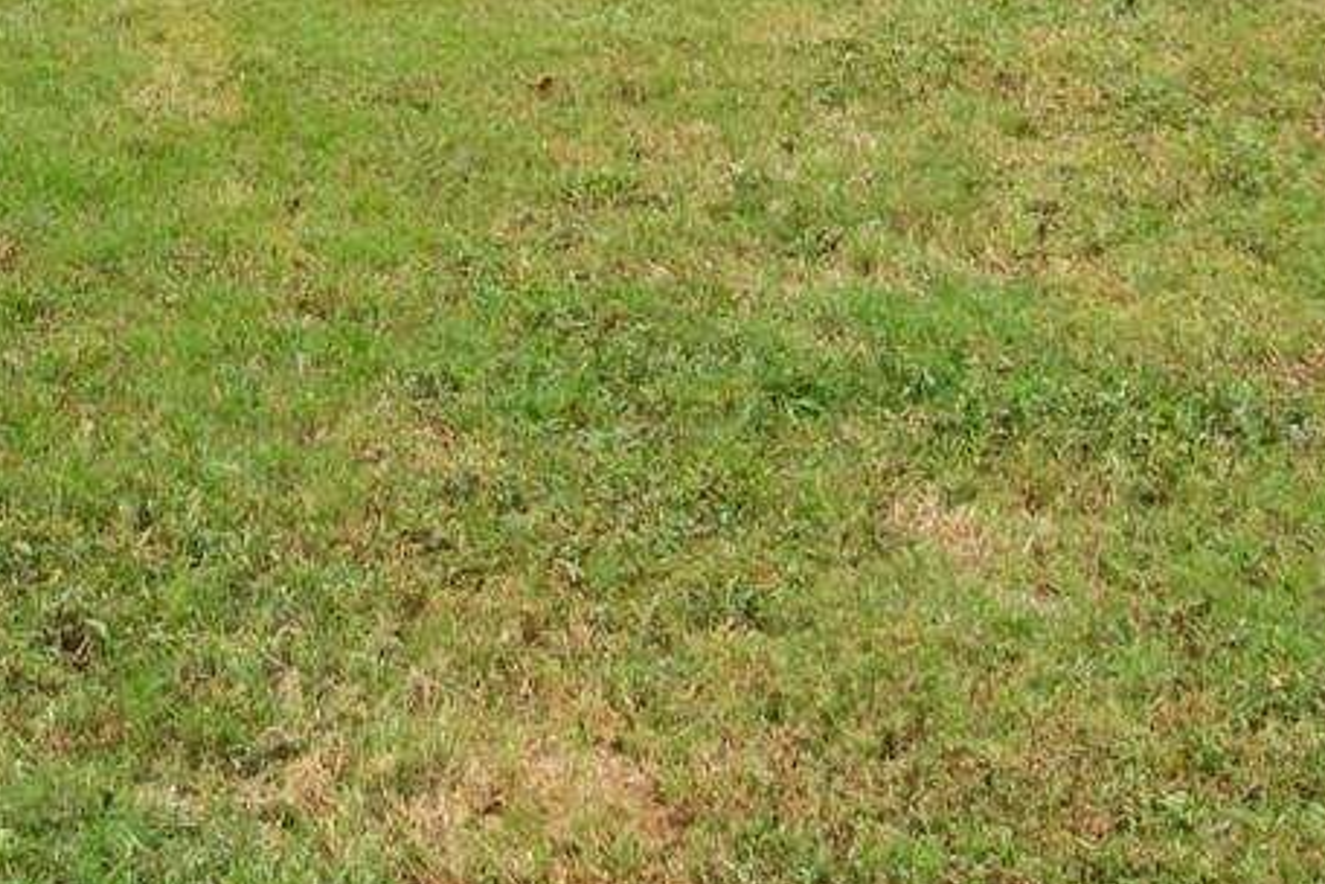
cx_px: -343
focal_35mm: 148
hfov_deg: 13.4
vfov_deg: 8.7
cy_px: -1026
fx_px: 5447
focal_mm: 18
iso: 250
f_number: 9
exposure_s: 1/20
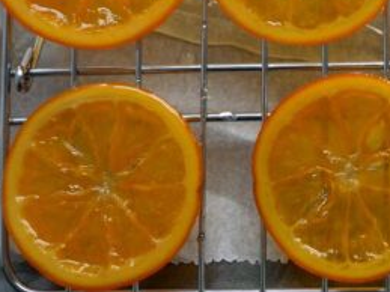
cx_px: 401
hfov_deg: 21.2
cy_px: -23
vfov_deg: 16.1
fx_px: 1002
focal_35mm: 89
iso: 200
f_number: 3.2
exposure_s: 1/80
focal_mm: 18
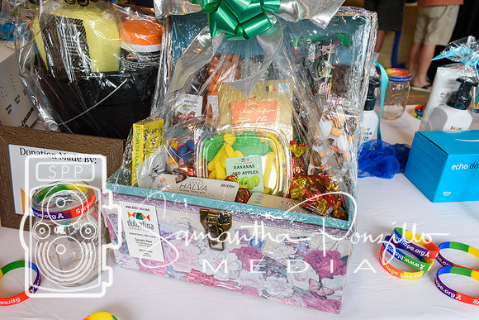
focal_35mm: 27
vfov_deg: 48.0
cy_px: 160
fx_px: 359
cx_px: 240
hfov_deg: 67.4
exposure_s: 1/100
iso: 400
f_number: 5.6
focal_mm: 18
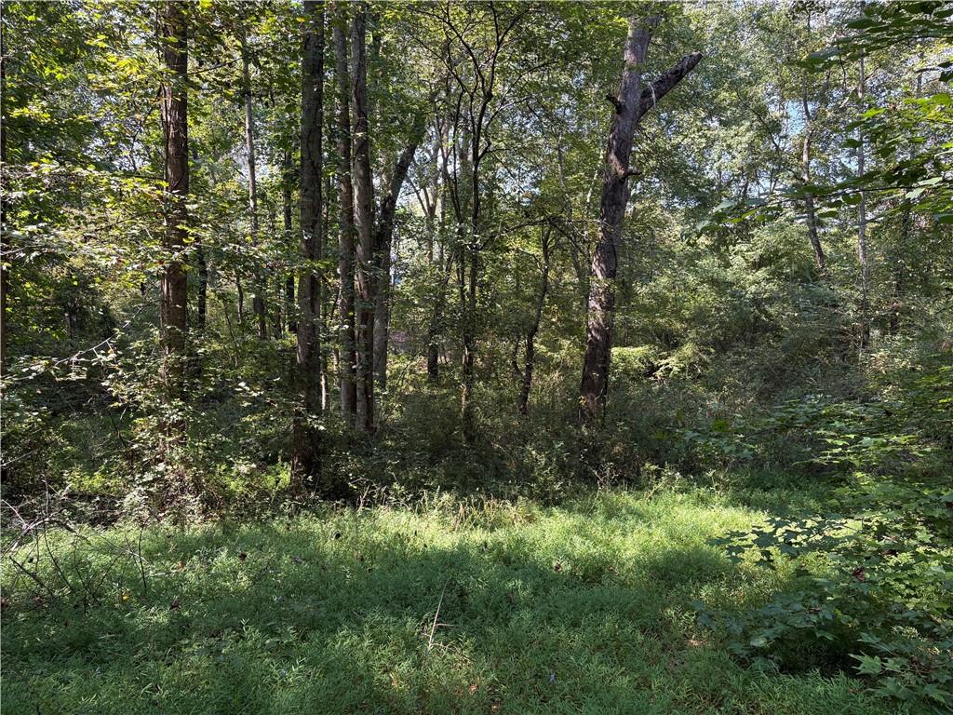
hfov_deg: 67.3
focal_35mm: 26
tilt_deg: -2.9
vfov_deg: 53.1
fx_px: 716
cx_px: 476
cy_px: 358
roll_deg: -0.8
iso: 64
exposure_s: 1/234
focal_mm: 5.96
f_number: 1.6
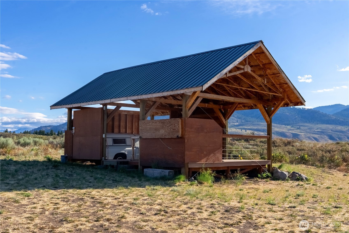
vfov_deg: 30.8
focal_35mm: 44
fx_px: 423
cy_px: 116
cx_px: 174
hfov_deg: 44.8
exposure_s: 1/8000
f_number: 10
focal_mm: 43.6
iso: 100
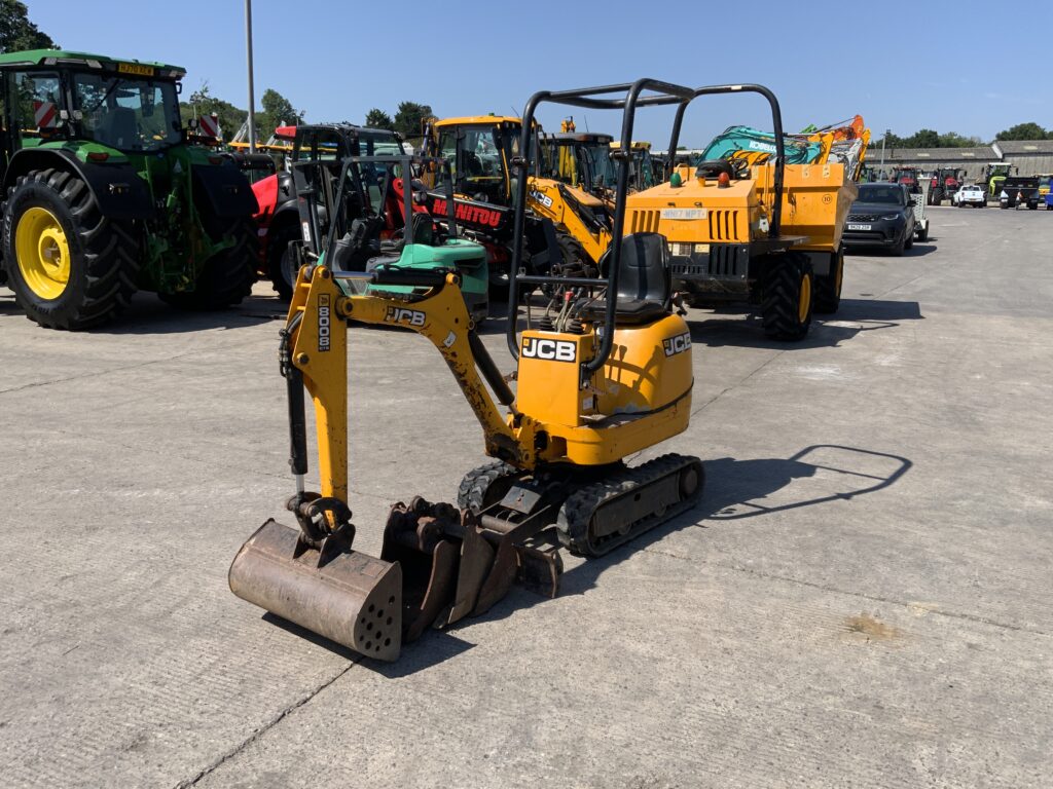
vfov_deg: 48.2
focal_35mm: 29
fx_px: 882
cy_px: 394
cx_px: 526
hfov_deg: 61.7
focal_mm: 3
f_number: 1.8
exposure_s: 1/1912
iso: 16
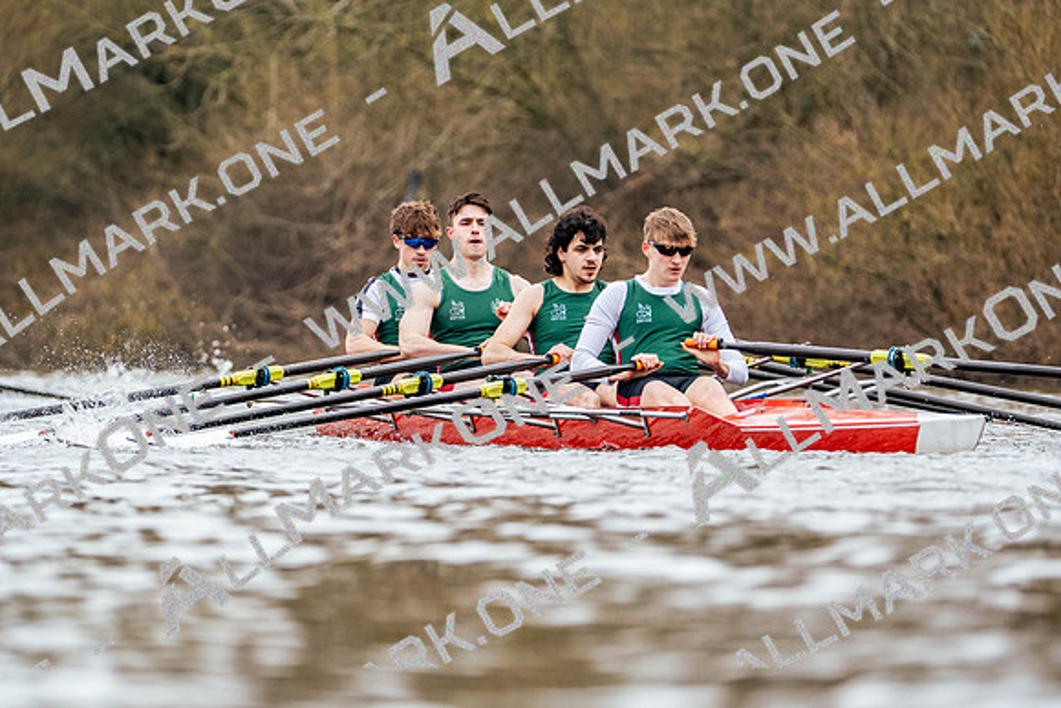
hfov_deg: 5.2
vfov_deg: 3.5
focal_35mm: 397
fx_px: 11703
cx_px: 530
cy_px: 354
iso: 2000
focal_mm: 397
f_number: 6.3
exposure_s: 1/2000
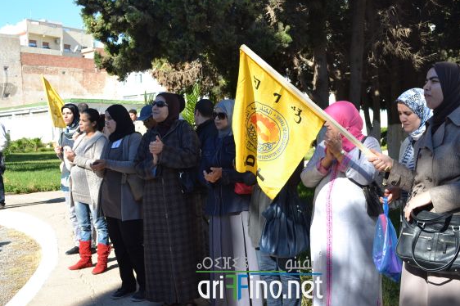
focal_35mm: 41
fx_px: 524
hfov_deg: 47.3
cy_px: 164
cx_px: 261
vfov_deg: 32.6
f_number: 7.1
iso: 100
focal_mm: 24
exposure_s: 1/200
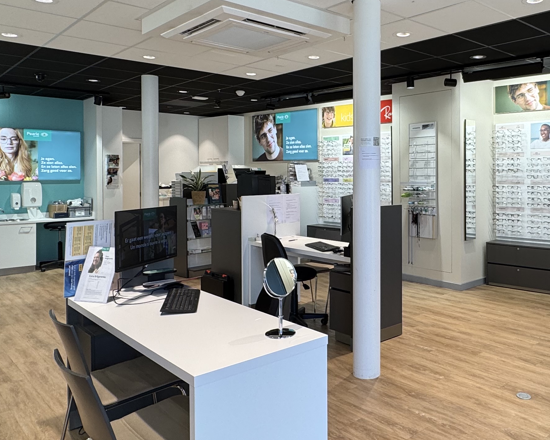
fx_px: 505
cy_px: 178
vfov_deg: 46.9
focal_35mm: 31
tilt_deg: -0.6
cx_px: 367
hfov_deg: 56.0
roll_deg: +0.7
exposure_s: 1/108
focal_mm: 2.22
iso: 40
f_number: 2.2
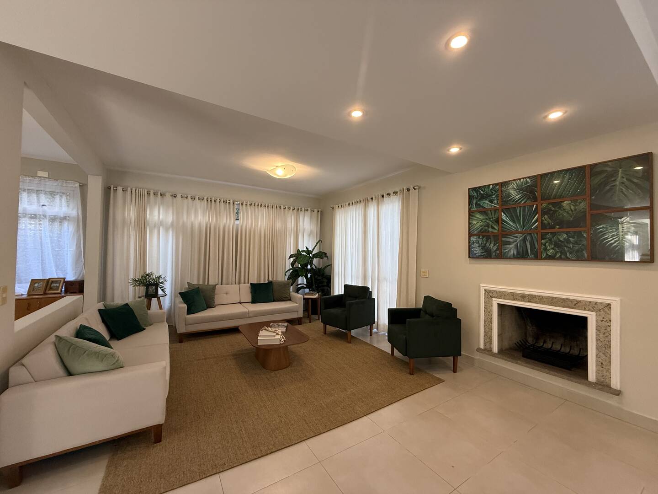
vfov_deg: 85.7
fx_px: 266
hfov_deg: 102.1
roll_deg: -0.9
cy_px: 247
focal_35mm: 14
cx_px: 329
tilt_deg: +2.4
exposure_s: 1/60
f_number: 2.2
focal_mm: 2.22
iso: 200
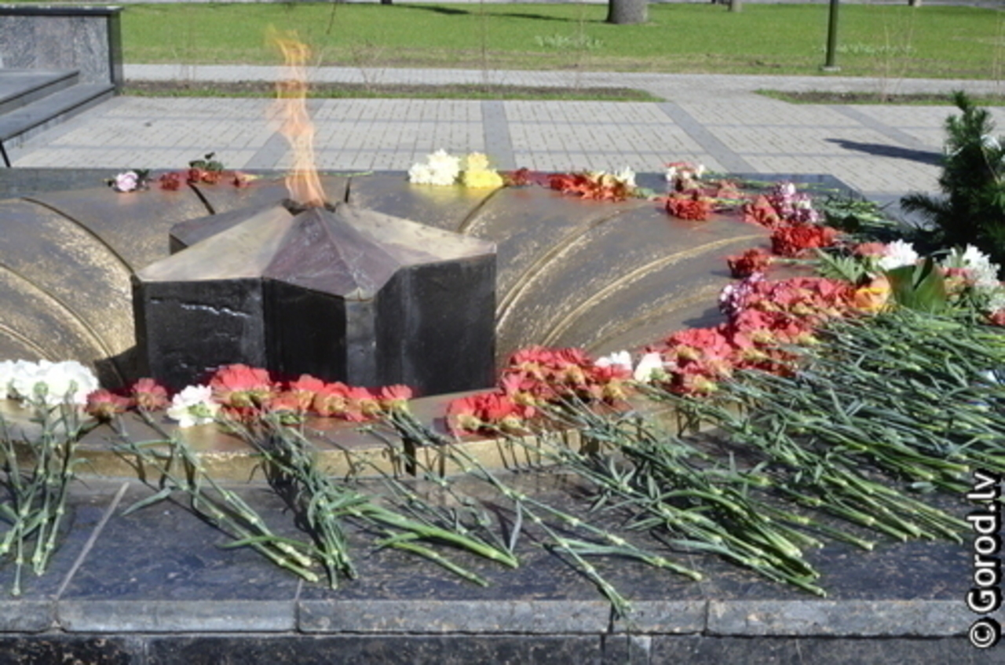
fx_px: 1420
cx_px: 502
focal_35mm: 51
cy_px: 332
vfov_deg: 26.4
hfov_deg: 39.0
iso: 1400
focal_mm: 34
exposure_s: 1/250
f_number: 25
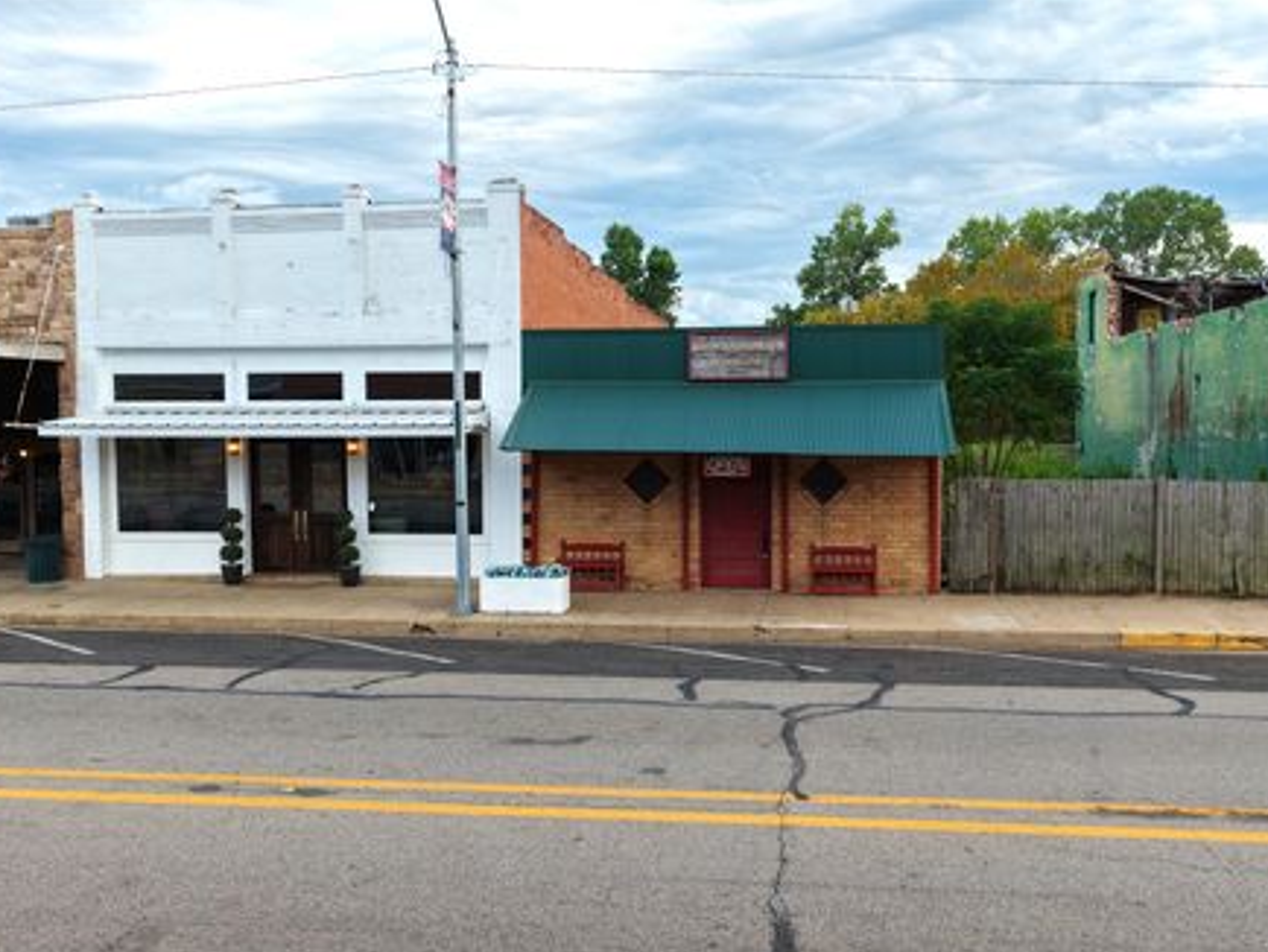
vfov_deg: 45.5
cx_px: 690
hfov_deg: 58.2
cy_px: 483
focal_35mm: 31
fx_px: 1136
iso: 250
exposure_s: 1/640
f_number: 2.8
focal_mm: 14.45
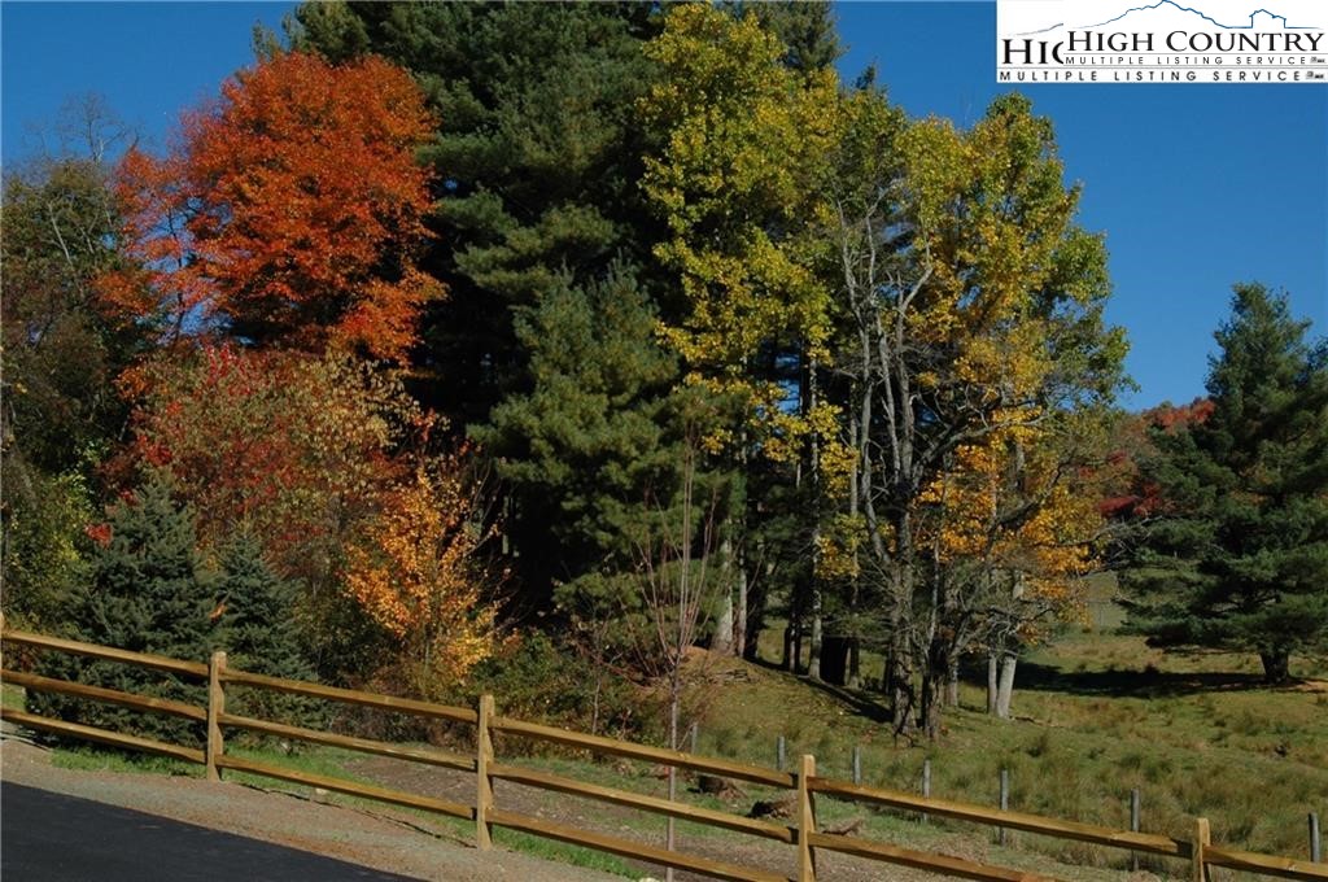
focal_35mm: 45
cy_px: 441
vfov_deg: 29.8
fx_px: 1658
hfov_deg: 43.7
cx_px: 664
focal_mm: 30
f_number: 11
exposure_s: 1/400
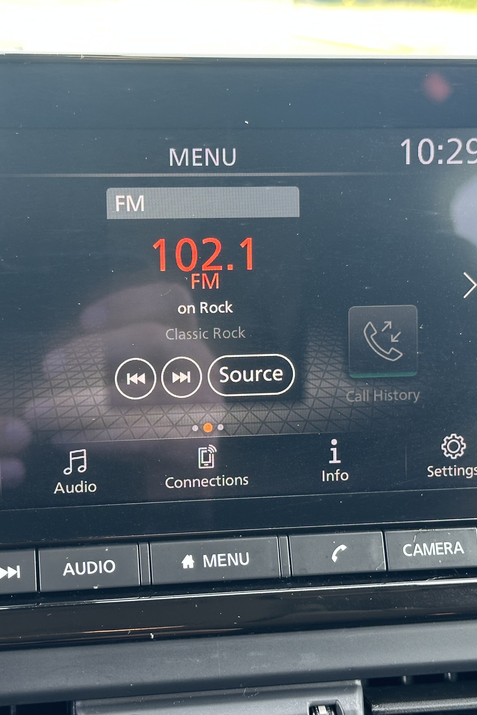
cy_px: 358
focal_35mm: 70
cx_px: 200
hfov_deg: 19.4
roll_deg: -1.9
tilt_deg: -14.7
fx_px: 1391
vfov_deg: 28.8
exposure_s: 1/67
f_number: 1.78
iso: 80
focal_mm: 6.86
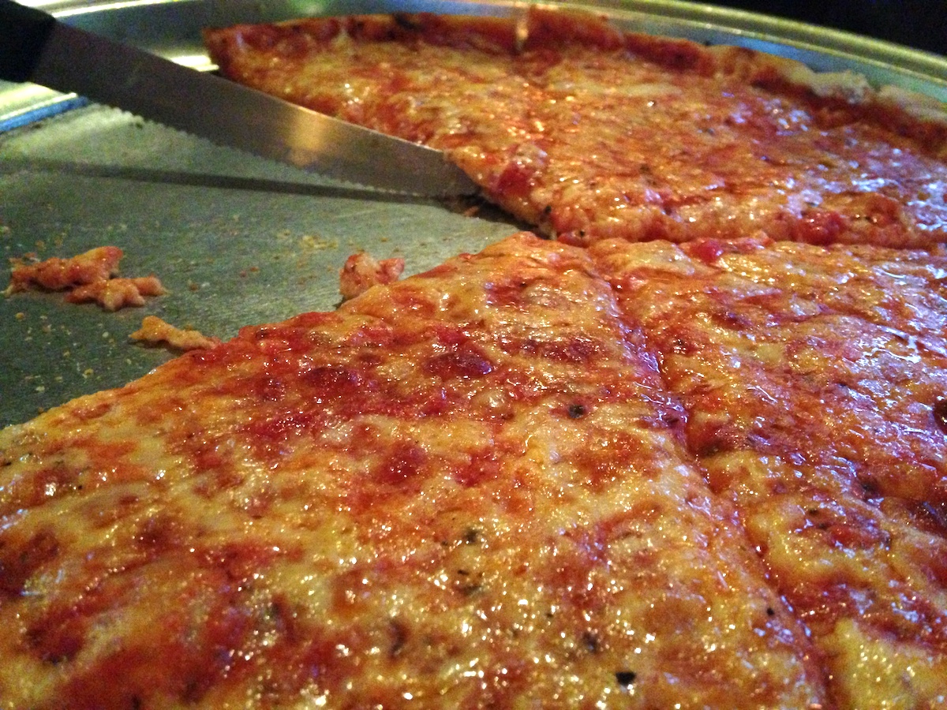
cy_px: 355
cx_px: 474
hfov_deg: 55.4
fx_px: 903
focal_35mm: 33
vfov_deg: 42.9
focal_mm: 4.13
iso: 800
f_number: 2.4
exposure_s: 1/15
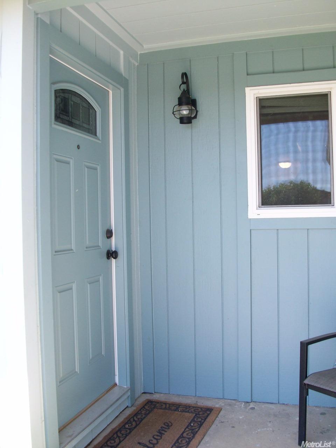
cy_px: 224
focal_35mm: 34
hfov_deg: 41.8
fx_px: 440
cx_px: 168
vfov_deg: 54.0
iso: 64
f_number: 2.8
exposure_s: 1/122
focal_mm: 5.7
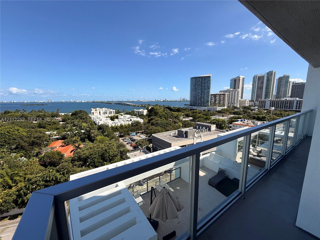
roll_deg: +1.5
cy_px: 120
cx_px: 160
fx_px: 129
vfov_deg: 85.7
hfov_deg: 102.1
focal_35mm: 14
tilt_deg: -8.6
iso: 50
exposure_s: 1/2320
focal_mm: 2.22
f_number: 2.2
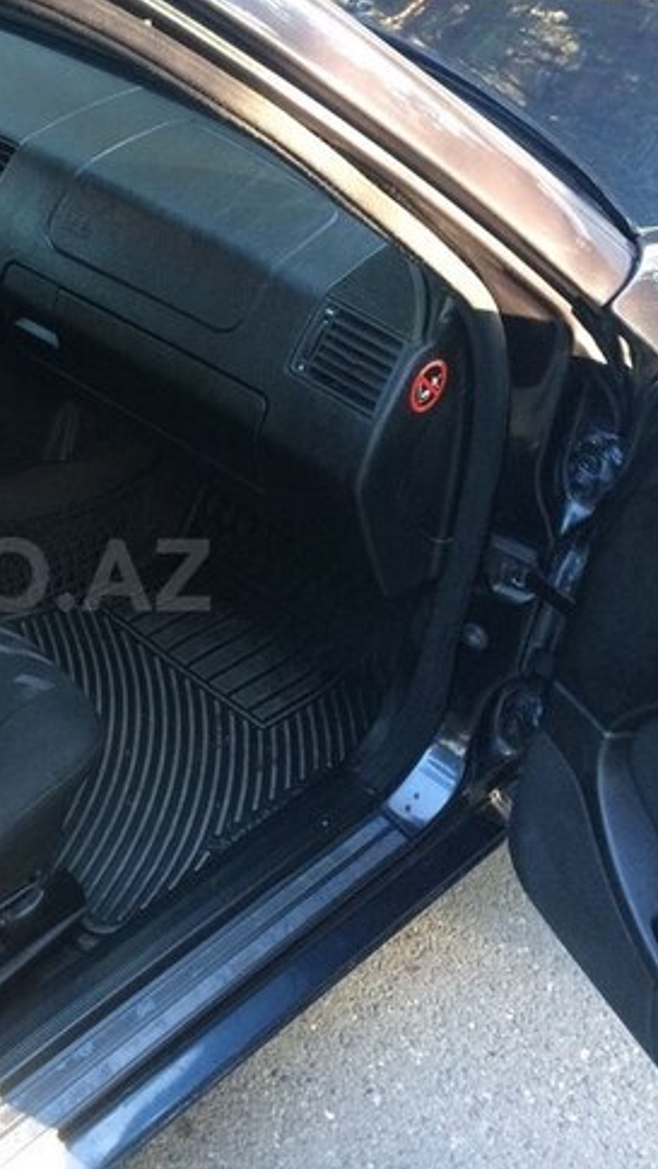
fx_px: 1333
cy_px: 575
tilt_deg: -41.6
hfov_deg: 26.0
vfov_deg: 47.3
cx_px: -36
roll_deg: +1.1
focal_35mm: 43
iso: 80
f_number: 2.2
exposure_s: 1/33
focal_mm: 4.15
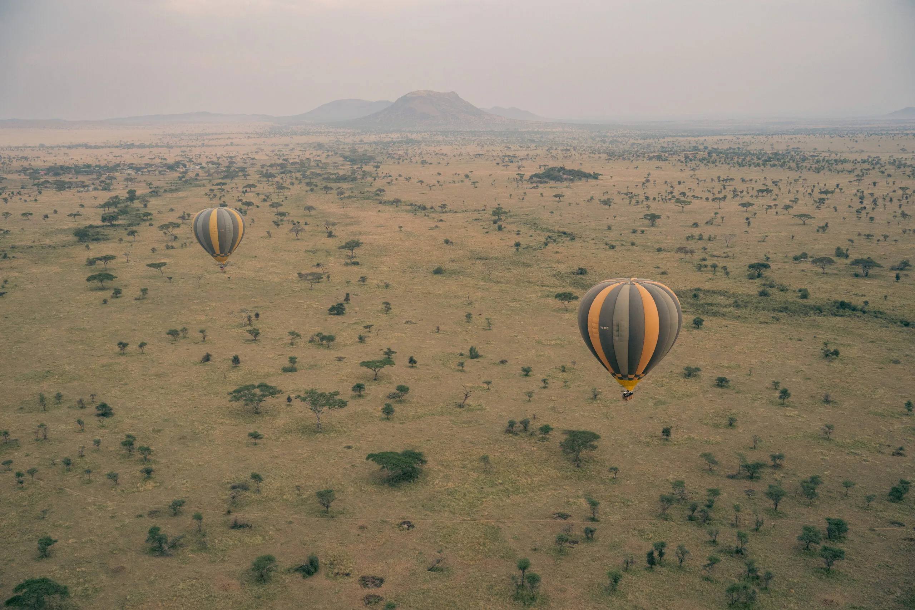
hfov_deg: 54.4
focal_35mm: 35
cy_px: 305
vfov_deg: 37.9
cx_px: 458
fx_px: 890
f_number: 4.5
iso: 1250
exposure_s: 1/1250
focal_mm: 35
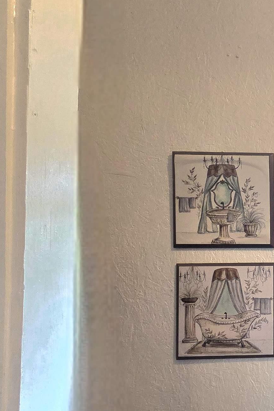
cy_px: 288
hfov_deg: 25.0
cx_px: 453
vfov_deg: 56.9
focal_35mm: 32
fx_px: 365
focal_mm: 2.2
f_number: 2.2
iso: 250
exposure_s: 1/120
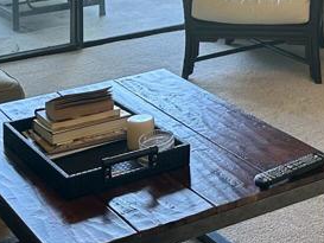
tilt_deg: -1.8
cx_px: 312
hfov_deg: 21.1
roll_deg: +0.6
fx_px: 843
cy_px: -172
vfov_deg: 14.7
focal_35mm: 90
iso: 100
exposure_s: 1/130
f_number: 1.78
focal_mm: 6.86
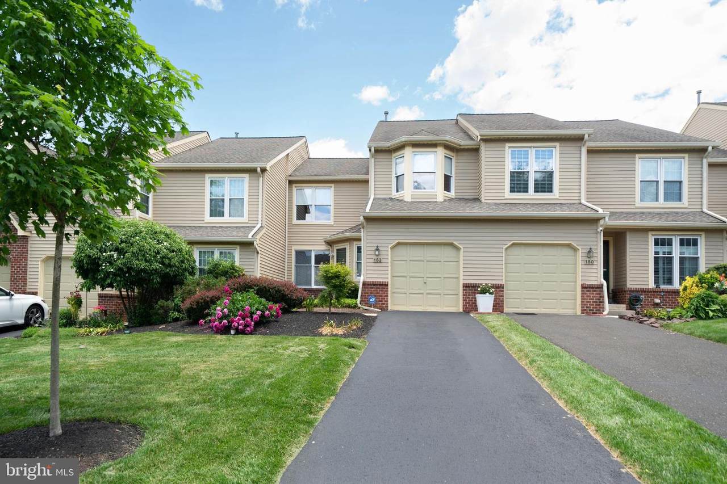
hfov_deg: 81.2
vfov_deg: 59.5
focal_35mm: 21
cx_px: 364
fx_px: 424
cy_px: 242
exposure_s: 1/125
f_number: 5.6
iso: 80
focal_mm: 21
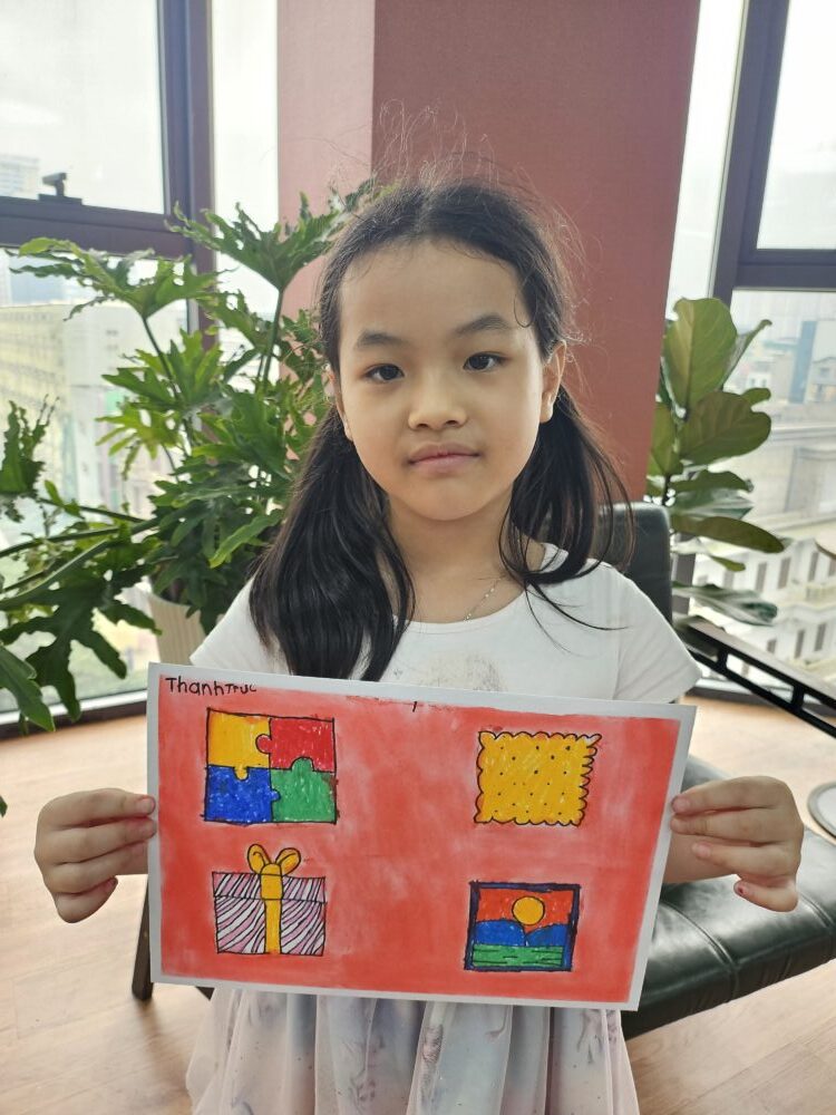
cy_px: 558
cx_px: 418
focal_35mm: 24
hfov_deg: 56.8
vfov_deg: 71.6
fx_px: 773
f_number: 1.8
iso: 64
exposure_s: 1/100
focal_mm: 5
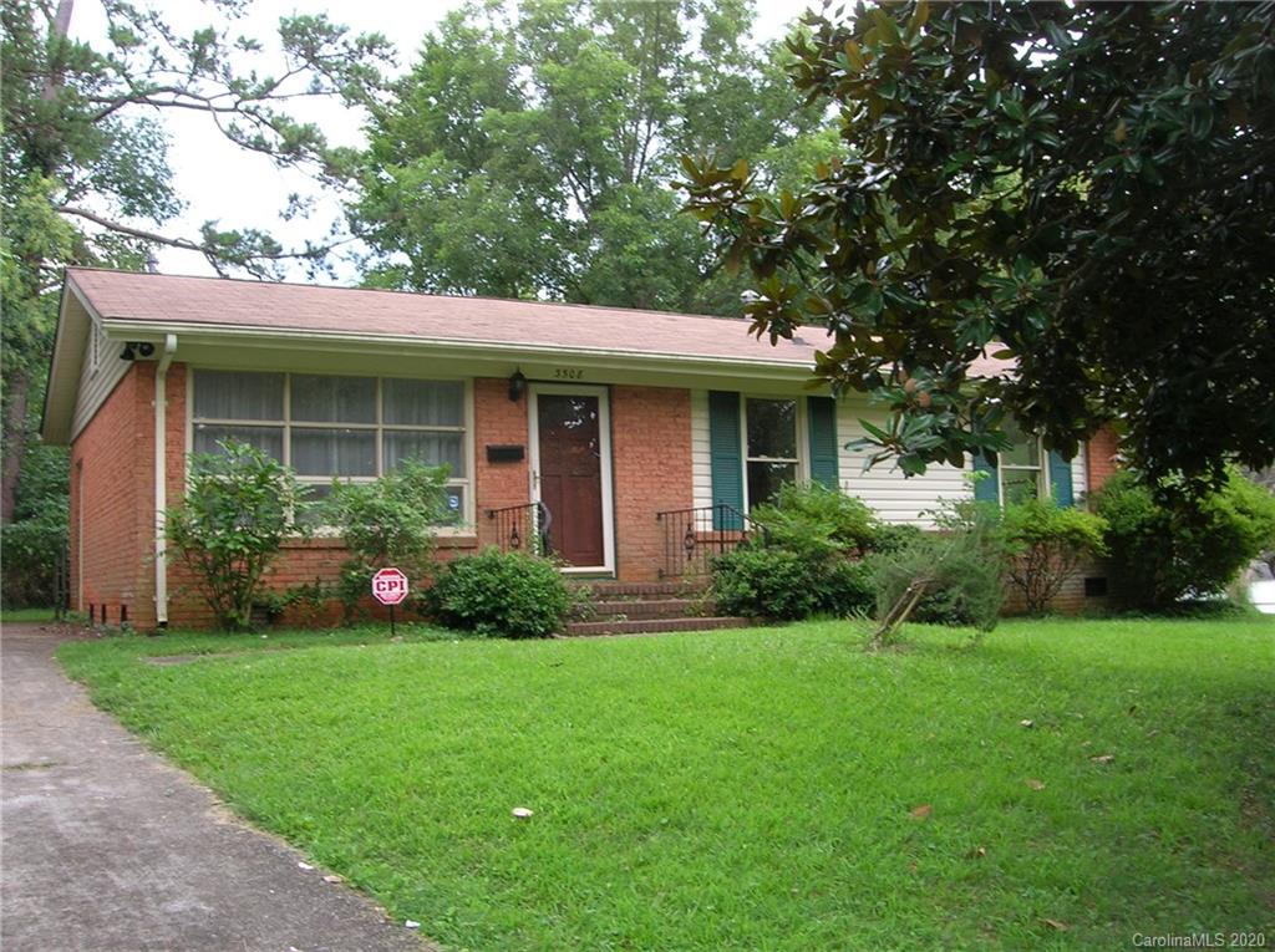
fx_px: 1251
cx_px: 638
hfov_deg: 54.0
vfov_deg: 41.7
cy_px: 476
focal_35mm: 34
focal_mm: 5.7
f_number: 4.9
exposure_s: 1/24.4
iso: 50
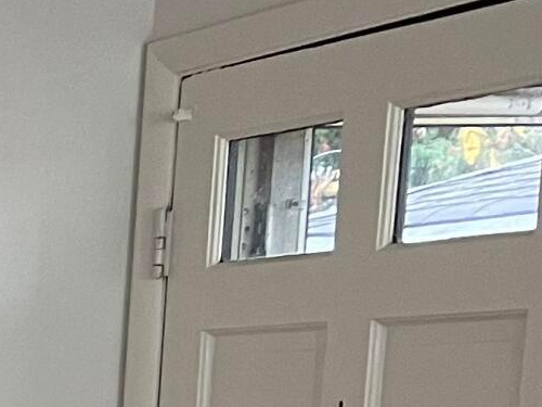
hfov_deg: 10.3
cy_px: 764
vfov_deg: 9.0
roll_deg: +0.0
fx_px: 2443
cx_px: -919
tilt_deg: -7.1
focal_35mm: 156
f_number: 1.5
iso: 100
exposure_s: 1/60
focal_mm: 5.7
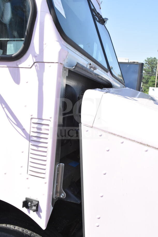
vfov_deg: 57.2
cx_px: 79
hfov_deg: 40.0
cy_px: 118
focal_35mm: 33
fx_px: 217
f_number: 13
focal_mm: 22
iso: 1600
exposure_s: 1/640
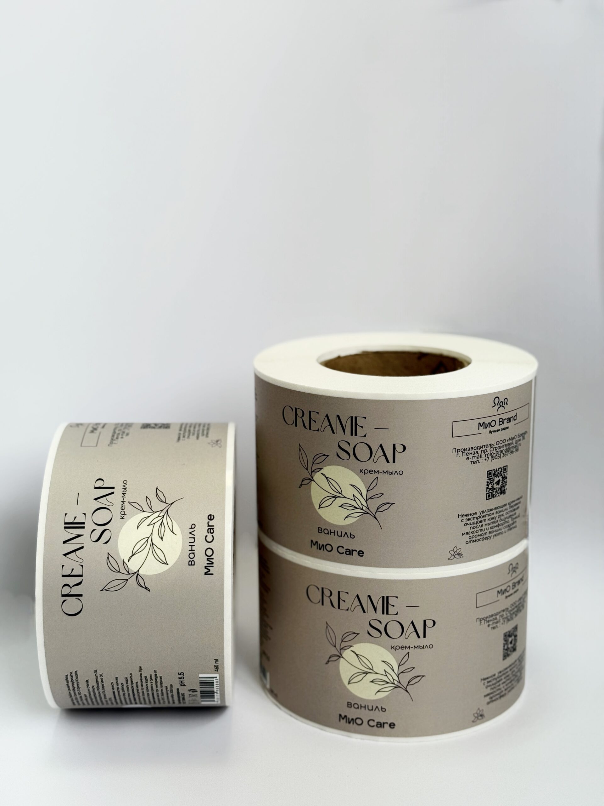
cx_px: 302
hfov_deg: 30.3
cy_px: 403
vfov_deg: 39.7
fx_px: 1117
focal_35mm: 48
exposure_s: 1/166
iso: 64
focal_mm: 6.76
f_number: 1.78
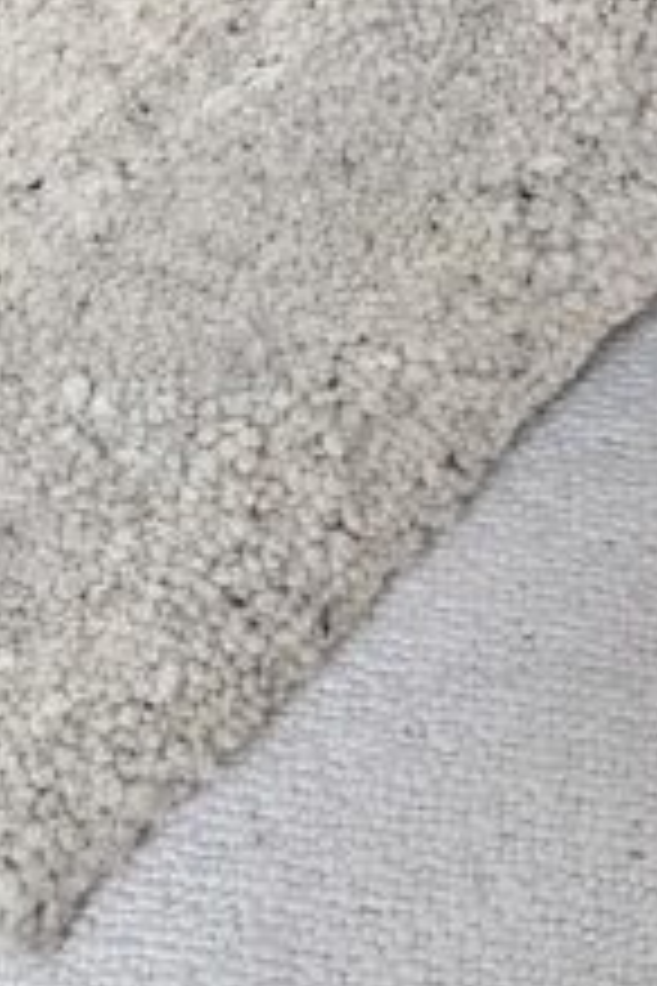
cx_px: -27
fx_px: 2026
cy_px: 167
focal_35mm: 74
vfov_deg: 26.7
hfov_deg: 17.9
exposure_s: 1/50
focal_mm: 4.2
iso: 50
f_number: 1.7
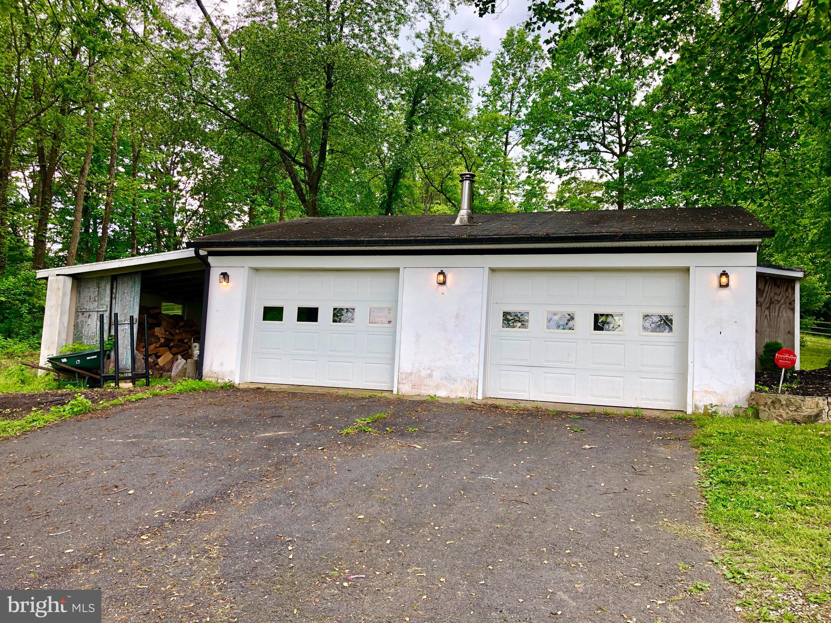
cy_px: 312
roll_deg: -3.1
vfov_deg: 49.7
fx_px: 672
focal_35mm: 28
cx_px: 416
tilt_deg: +5.7
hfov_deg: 63.4
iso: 20
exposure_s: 1/239
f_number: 1.8
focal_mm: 4
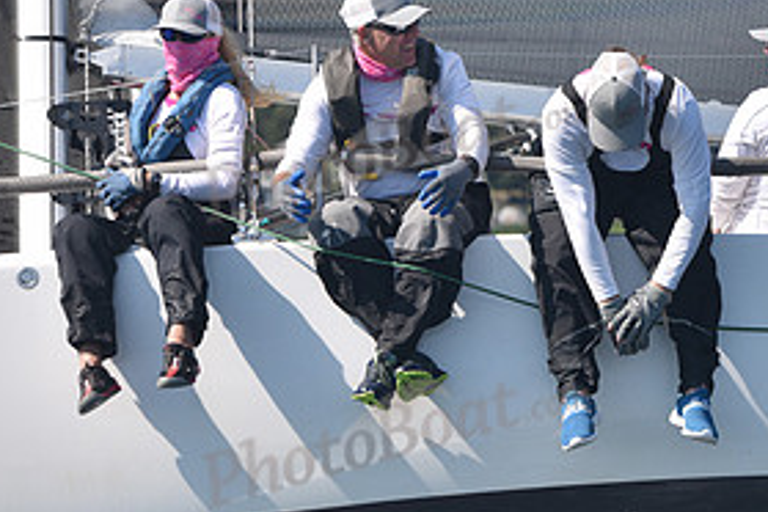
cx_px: 735
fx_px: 5546
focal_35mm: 260
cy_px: 255
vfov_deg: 5.3
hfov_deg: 7.9
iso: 250
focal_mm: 125
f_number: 4.5
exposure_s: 1/1000
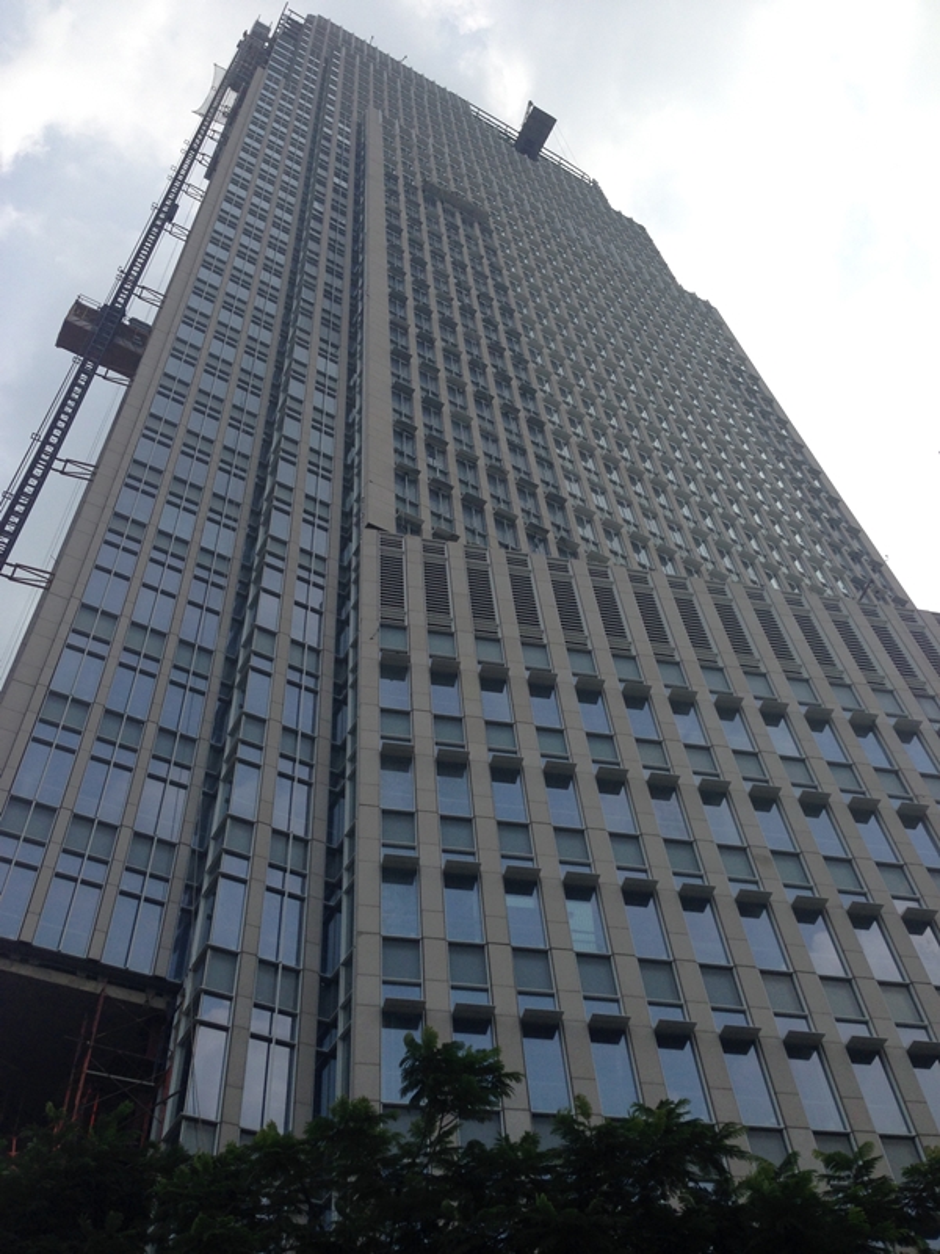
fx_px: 1195
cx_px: 470
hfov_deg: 42.9
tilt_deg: +55.8
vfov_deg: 55.4
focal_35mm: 33
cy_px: 627
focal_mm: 4.12
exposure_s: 1/1466
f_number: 2.4
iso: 50
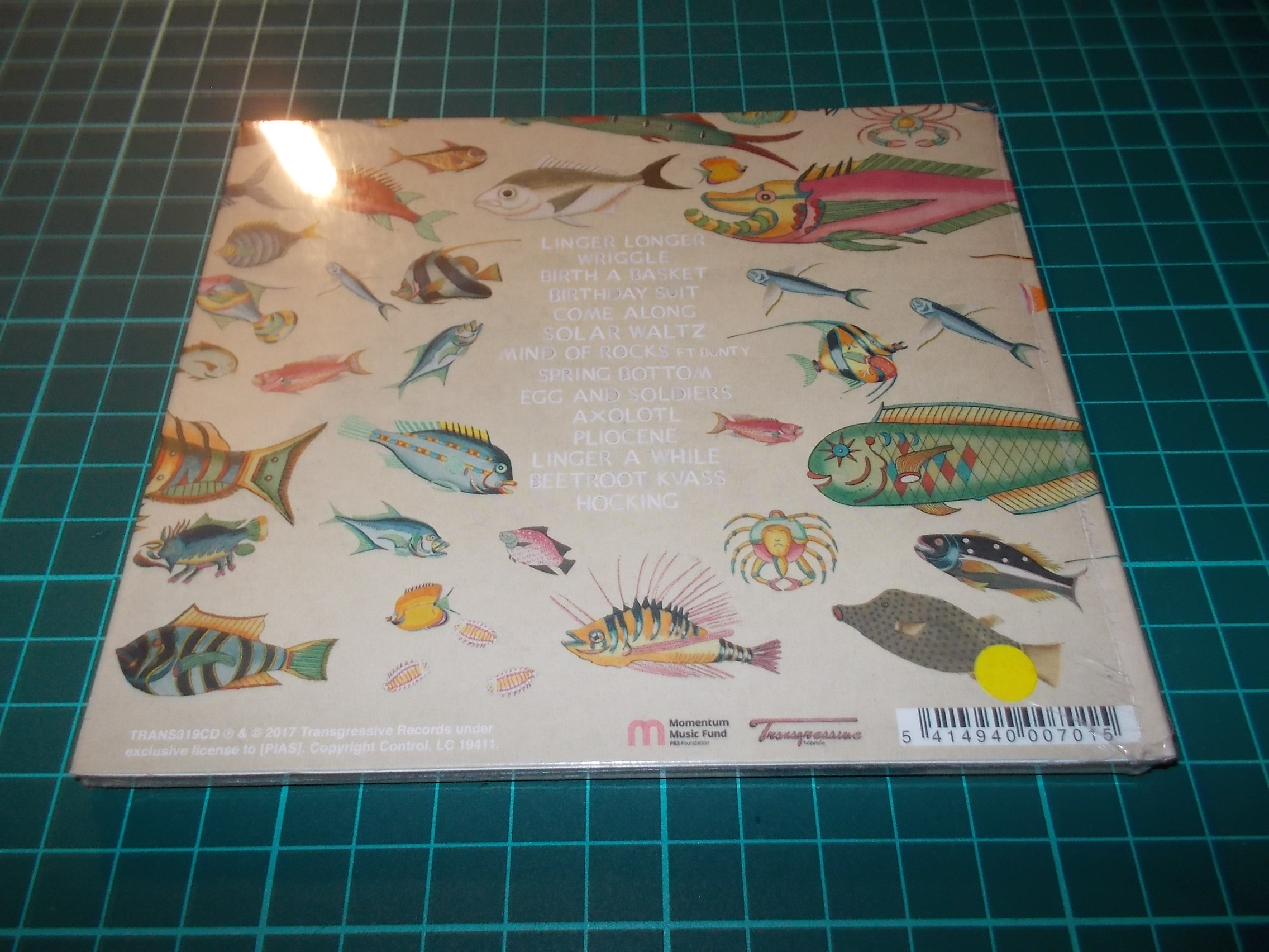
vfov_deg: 48.2
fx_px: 1063
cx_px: 634
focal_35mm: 29
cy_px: 476
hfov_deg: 61.7
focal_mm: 4.1
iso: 200
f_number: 3.3
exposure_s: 1/30
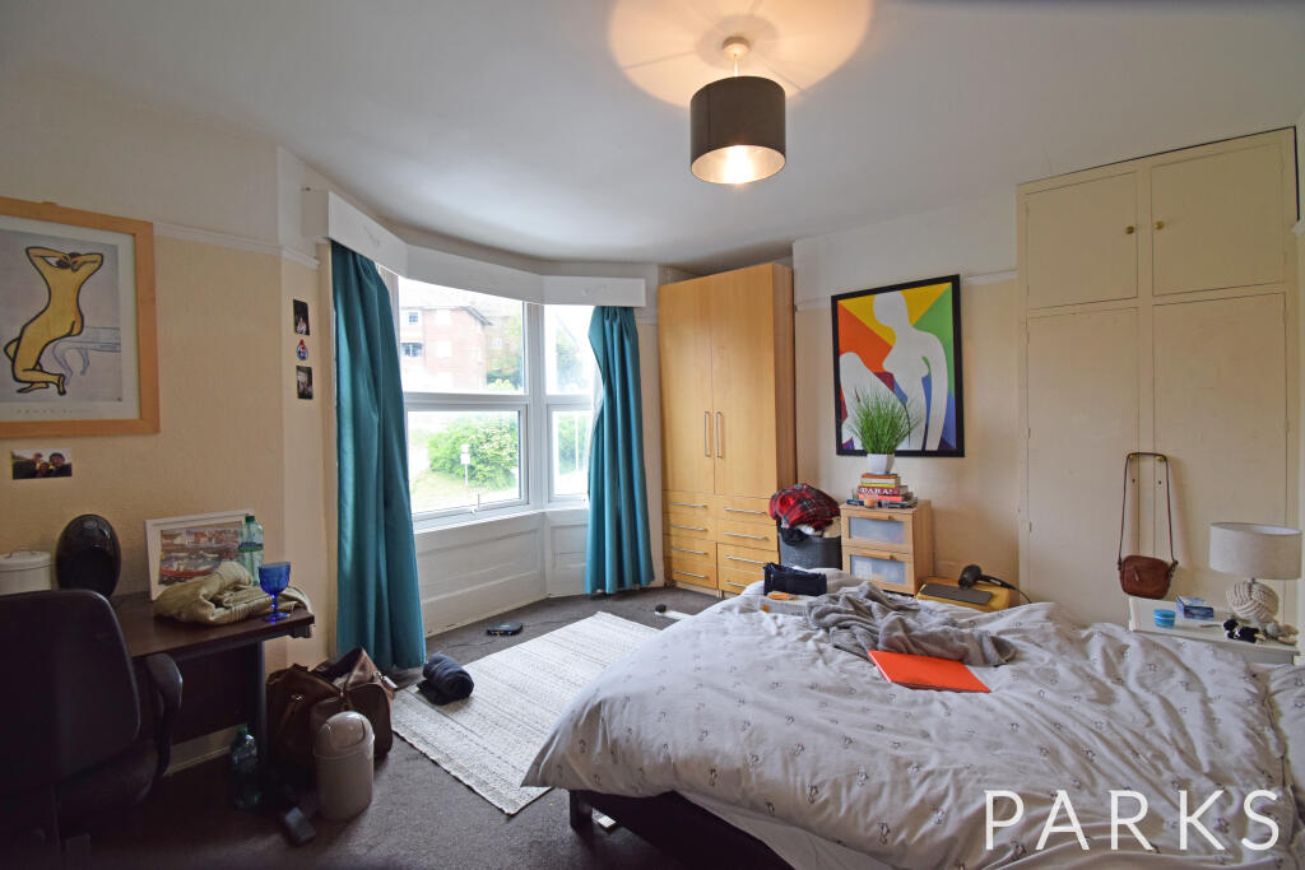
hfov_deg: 100.4
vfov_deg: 77.3
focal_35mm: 15
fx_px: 544
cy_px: 435
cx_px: 652
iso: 640
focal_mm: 10
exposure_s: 1/100
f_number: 6.3
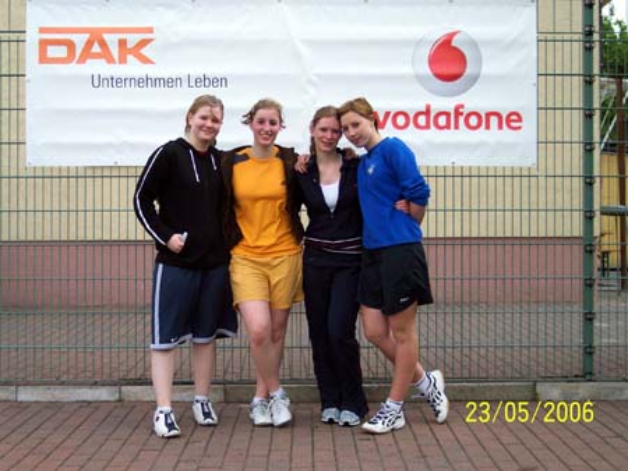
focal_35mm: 51
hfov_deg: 37.5
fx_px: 926
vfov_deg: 28.6
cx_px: 314
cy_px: 236
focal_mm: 10.7
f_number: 3.4
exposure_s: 1/700
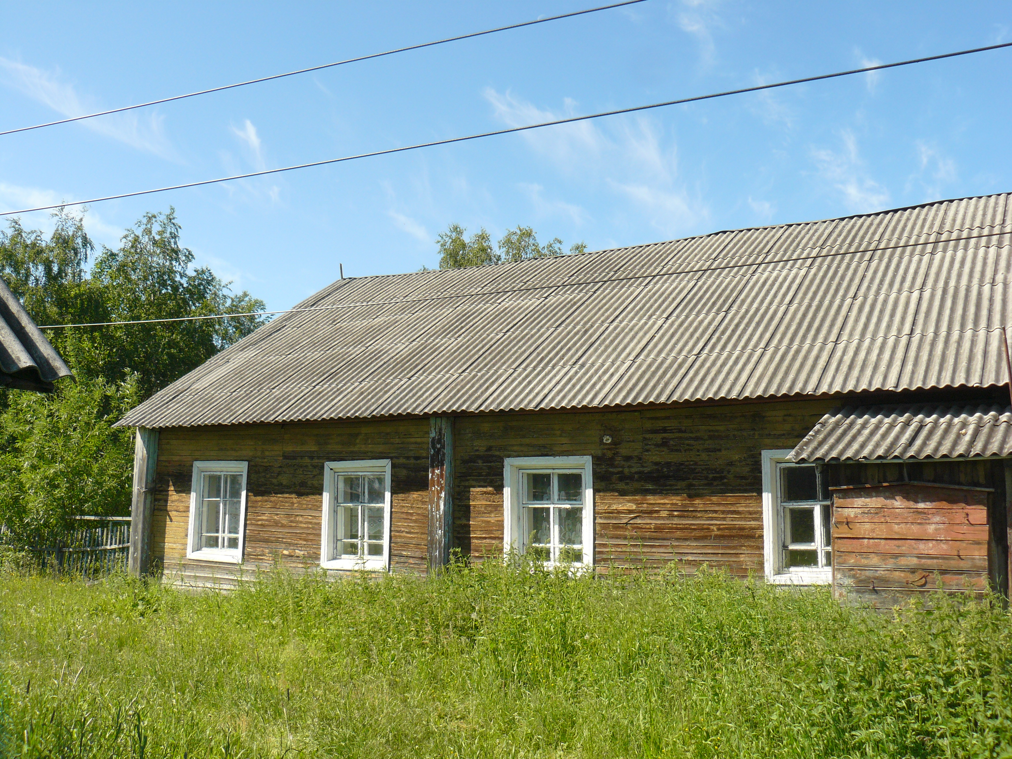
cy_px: 380
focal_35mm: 36
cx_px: 506
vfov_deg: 39.7
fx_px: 1052
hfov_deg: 51.4
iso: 100
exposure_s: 1/320
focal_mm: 6
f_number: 5
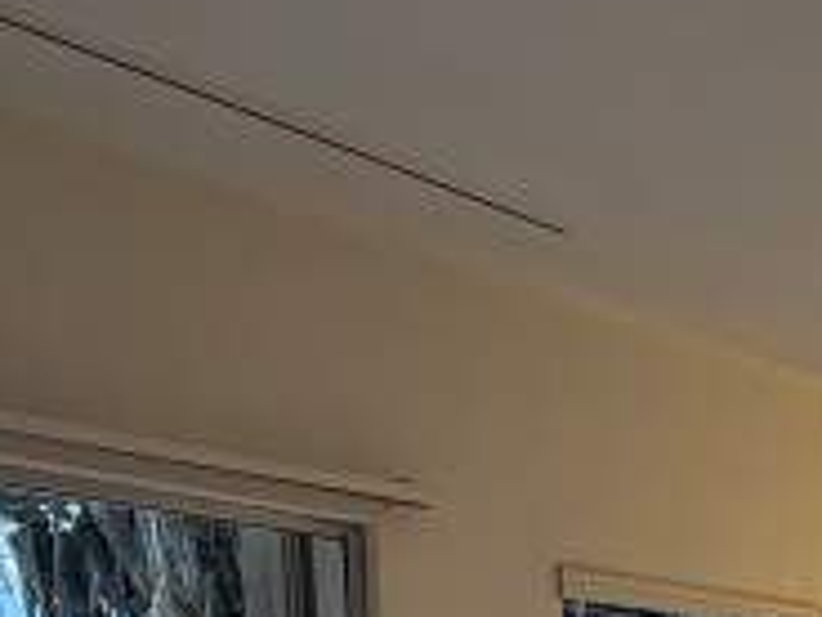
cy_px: 1198
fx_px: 1449
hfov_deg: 30.6
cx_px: 706
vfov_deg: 17.7
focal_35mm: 61
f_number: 2.2
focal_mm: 2.22
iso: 125
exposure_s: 1/120
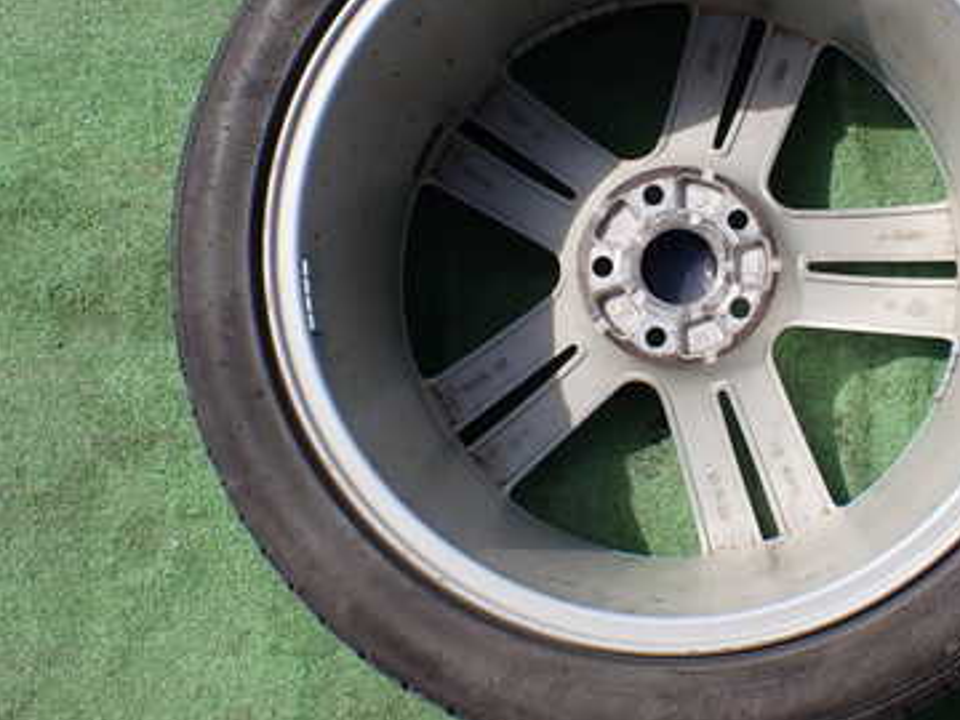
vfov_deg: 29.0
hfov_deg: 37.6
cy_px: 253
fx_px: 1387
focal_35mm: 50
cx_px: 667
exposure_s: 1/160
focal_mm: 5.4
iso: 100
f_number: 9
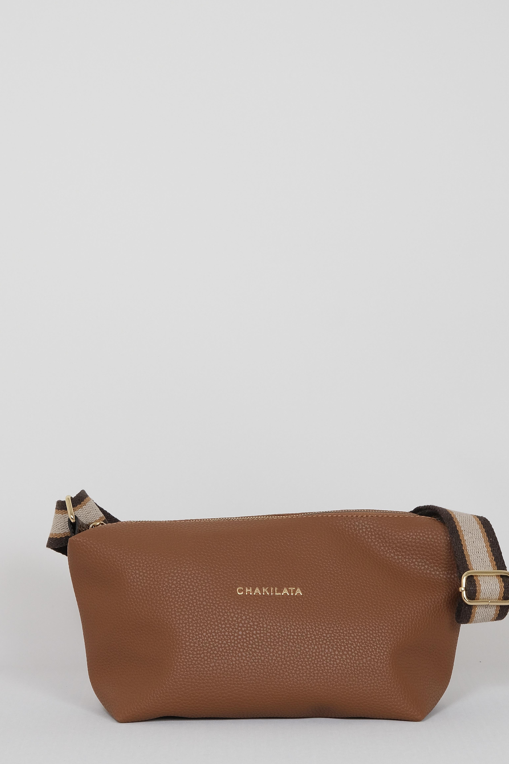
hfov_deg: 15.4
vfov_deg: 22.9
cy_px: 355
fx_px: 1887
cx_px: 275
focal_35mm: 89
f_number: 7.1
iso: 1000
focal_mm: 54.5
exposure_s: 1/125
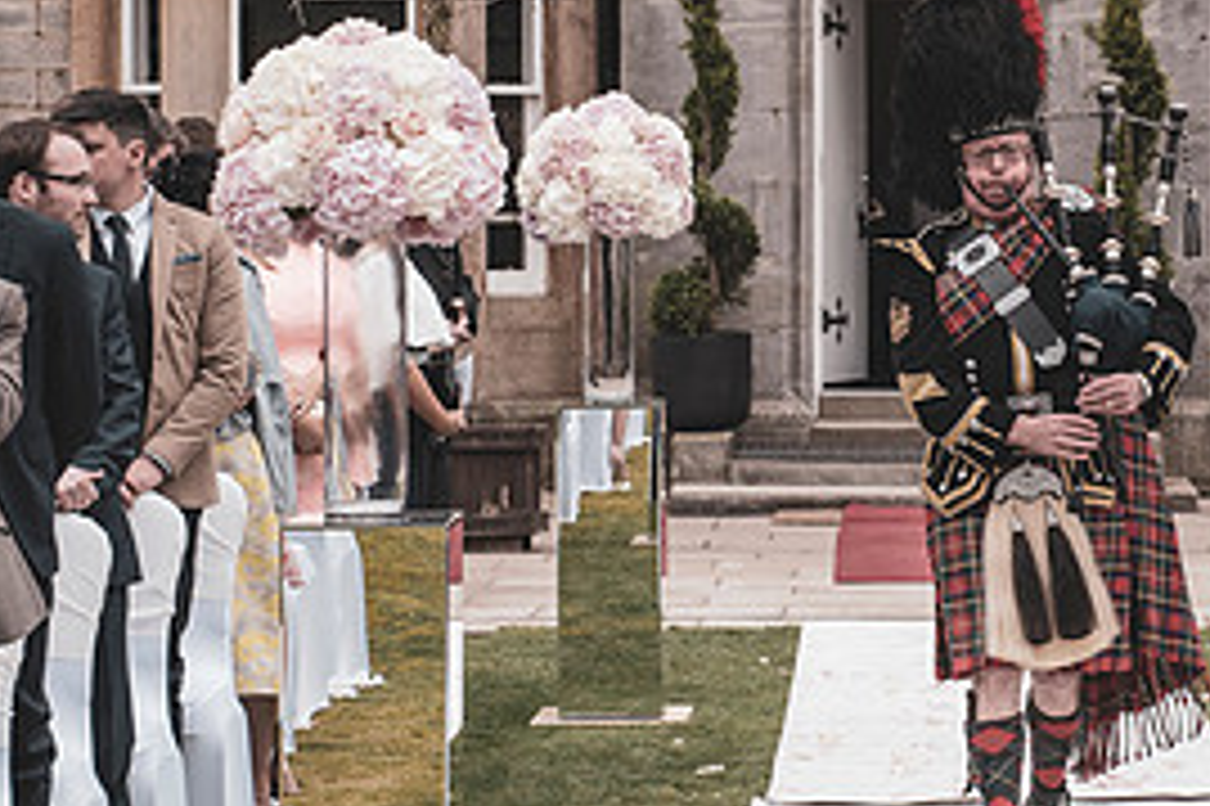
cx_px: 996
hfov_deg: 12.7
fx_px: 5408
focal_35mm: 161
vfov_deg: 8.5
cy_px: 166
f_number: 5.6
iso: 500
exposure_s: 1/1000
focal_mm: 70
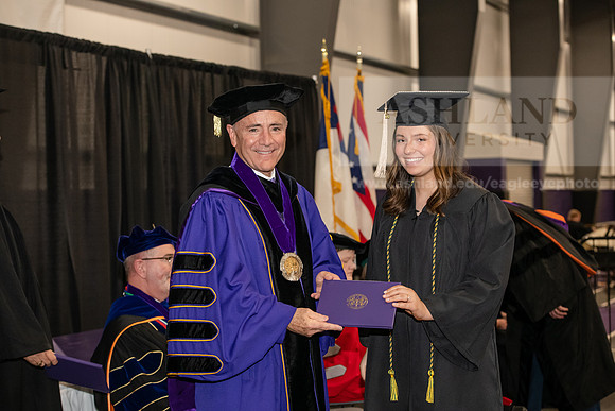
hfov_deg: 28.8
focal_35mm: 70
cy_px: 206
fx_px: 1196
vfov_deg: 19.5
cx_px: 308
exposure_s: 1/200
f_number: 5
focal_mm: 70
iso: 2500
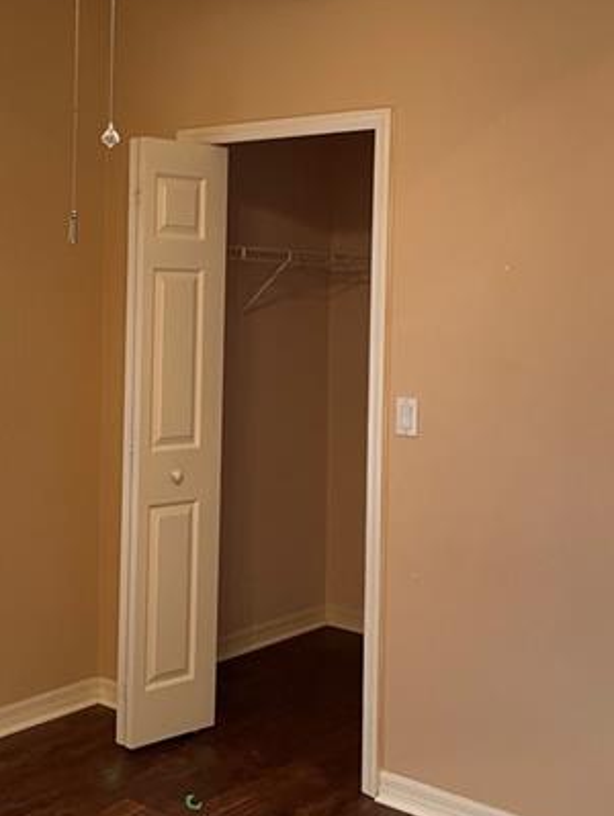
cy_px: 309
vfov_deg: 37.9
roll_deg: -1.0
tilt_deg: +3.2
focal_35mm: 50
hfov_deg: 28.6
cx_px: 129
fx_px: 1181
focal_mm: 4.2
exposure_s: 1/60
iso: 200
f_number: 1.6
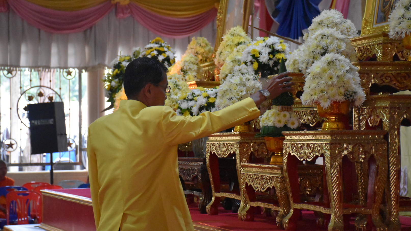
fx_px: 1035
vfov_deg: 12.7
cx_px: 207
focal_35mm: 95
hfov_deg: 22.5
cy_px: 123
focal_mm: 60
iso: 7200
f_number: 5
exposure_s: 1/125
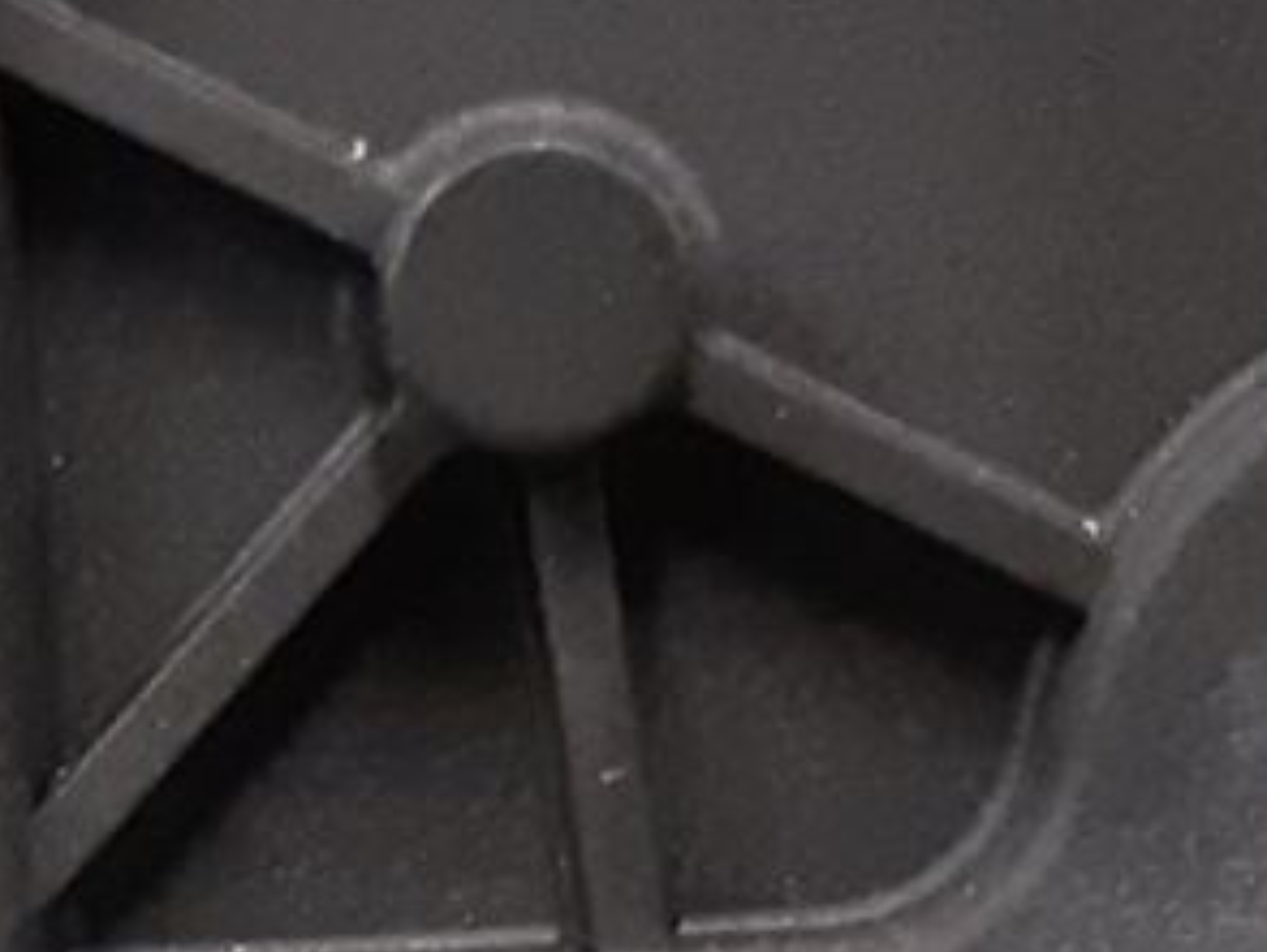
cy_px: 1486
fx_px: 6630
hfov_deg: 10.8
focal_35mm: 181
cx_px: -194
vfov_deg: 8.0
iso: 320
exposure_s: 1/50
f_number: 1.7
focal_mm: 3.93
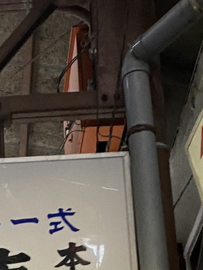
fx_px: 875
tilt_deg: +23.7
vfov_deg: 16.9
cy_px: 314
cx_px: -116
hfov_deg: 12.5
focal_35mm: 112
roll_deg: -4.7
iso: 125
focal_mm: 4.25
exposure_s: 1/60
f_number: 1.8
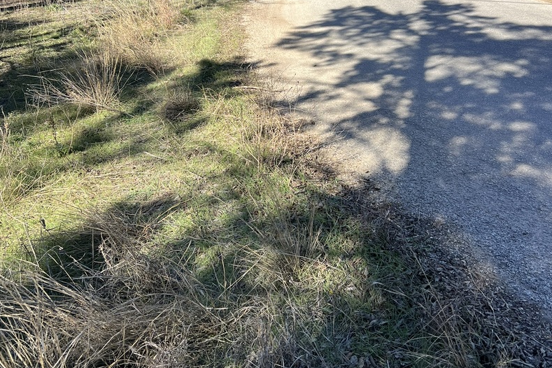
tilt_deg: -17.4
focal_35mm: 37
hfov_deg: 51.9
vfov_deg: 35.4
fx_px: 567
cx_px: 271
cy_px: 111
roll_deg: +1.6
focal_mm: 5.7
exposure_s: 1/1553
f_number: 1.5
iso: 50
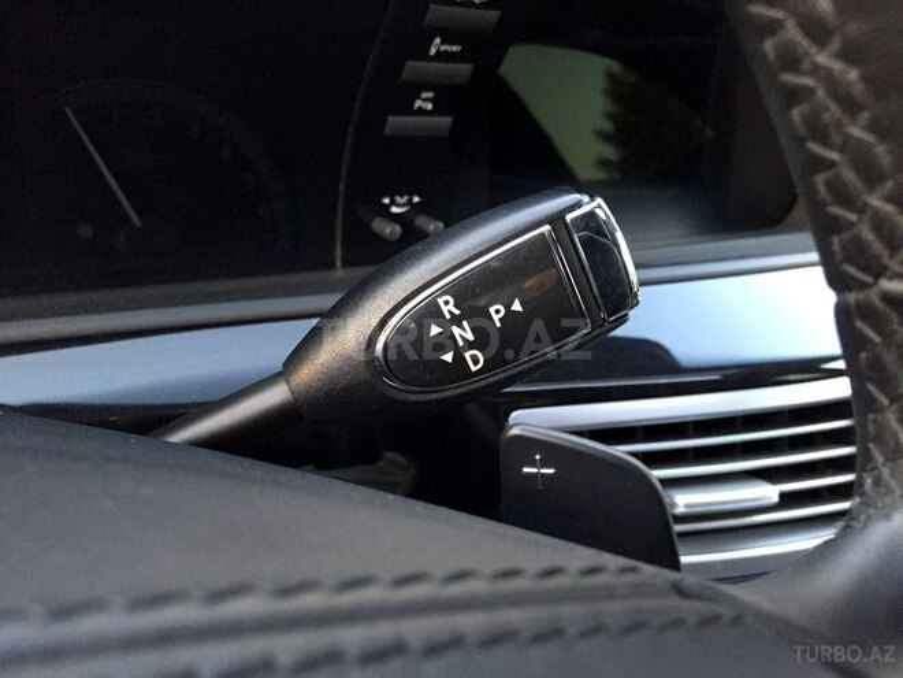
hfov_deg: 61.7
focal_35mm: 29
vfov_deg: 48.2
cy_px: 339
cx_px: 452
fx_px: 756
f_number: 2.2
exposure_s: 1/25
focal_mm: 4.15
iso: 250
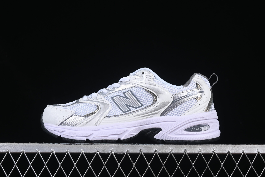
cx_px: 132
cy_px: 88
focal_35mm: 75
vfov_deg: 18.2
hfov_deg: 27.0
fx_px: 552
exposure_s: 1/80
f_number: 8
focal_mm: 50
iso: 160
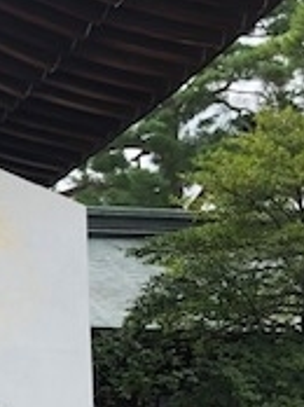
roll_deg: +1.1
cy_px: 323
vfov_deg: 18.9
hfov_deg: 12.9
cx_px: -248
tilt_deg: +8.5
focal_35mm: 103
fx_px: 1209
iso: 20
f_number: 1.8
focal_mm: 3.99
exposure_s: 1/666
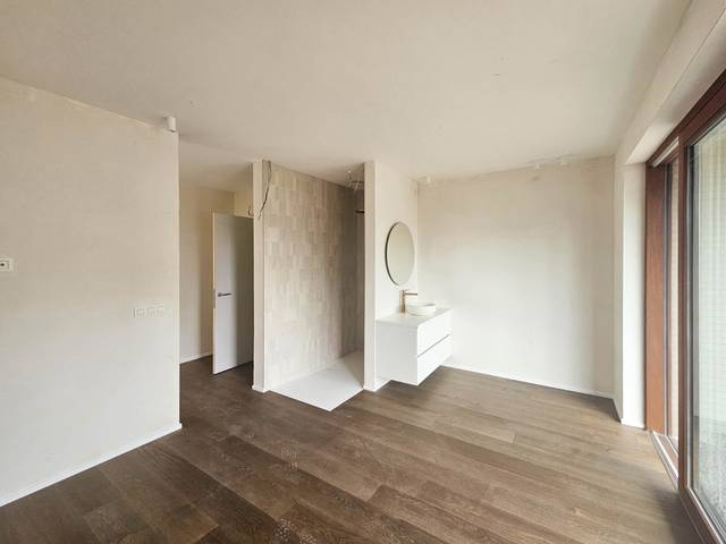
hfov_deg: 106.2
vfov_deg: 89.9
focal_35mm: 13
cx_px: 363
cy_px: 272
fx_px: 273
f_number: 2.2
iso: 125
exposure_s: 1/200
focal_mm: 2.2
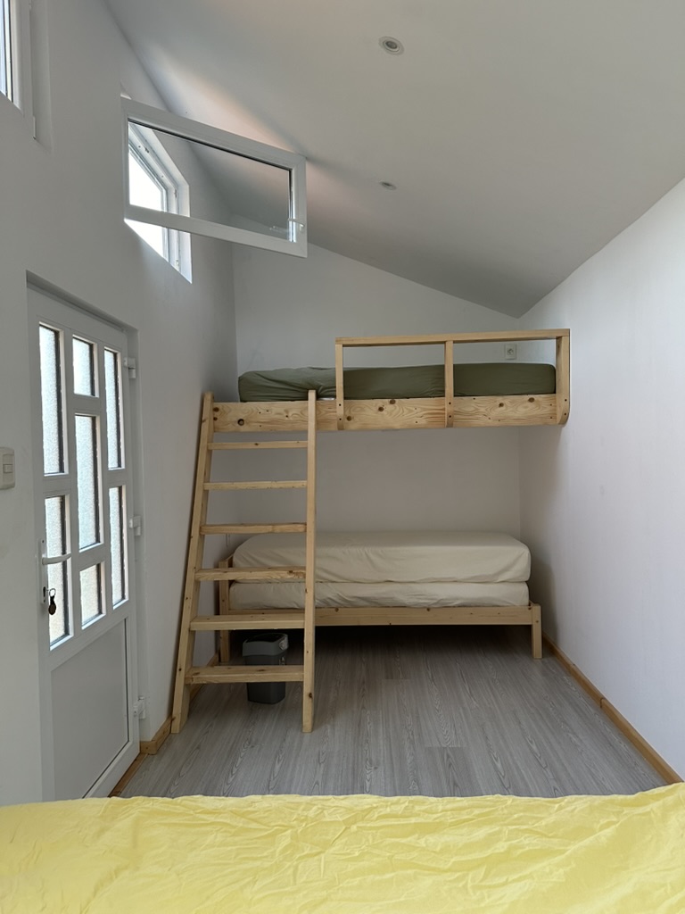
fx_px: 633
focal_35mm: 24
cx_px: 342
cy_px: 457
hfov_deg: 56.8
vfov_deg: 71.6
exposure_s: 1/64
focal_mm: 6.86
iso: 250
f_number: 1.78
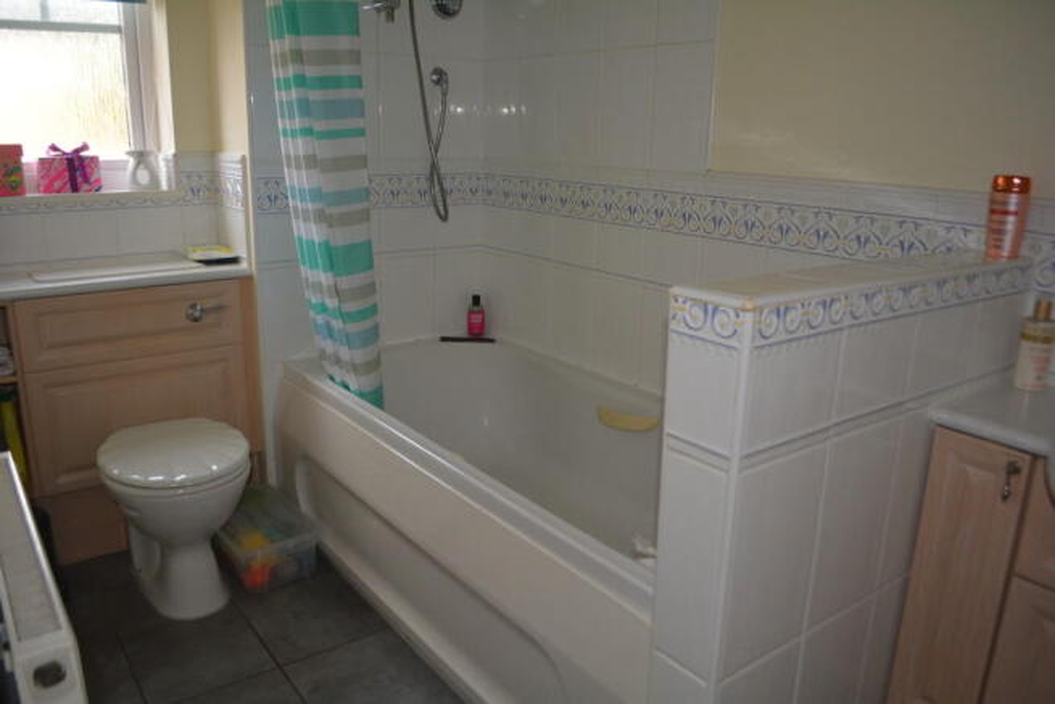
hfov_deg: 67.4
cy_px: 352
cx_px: 528
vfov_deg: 48.0
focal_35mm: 27
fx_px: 791
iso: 400
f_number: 3.5
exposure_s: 1/80
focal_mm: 18
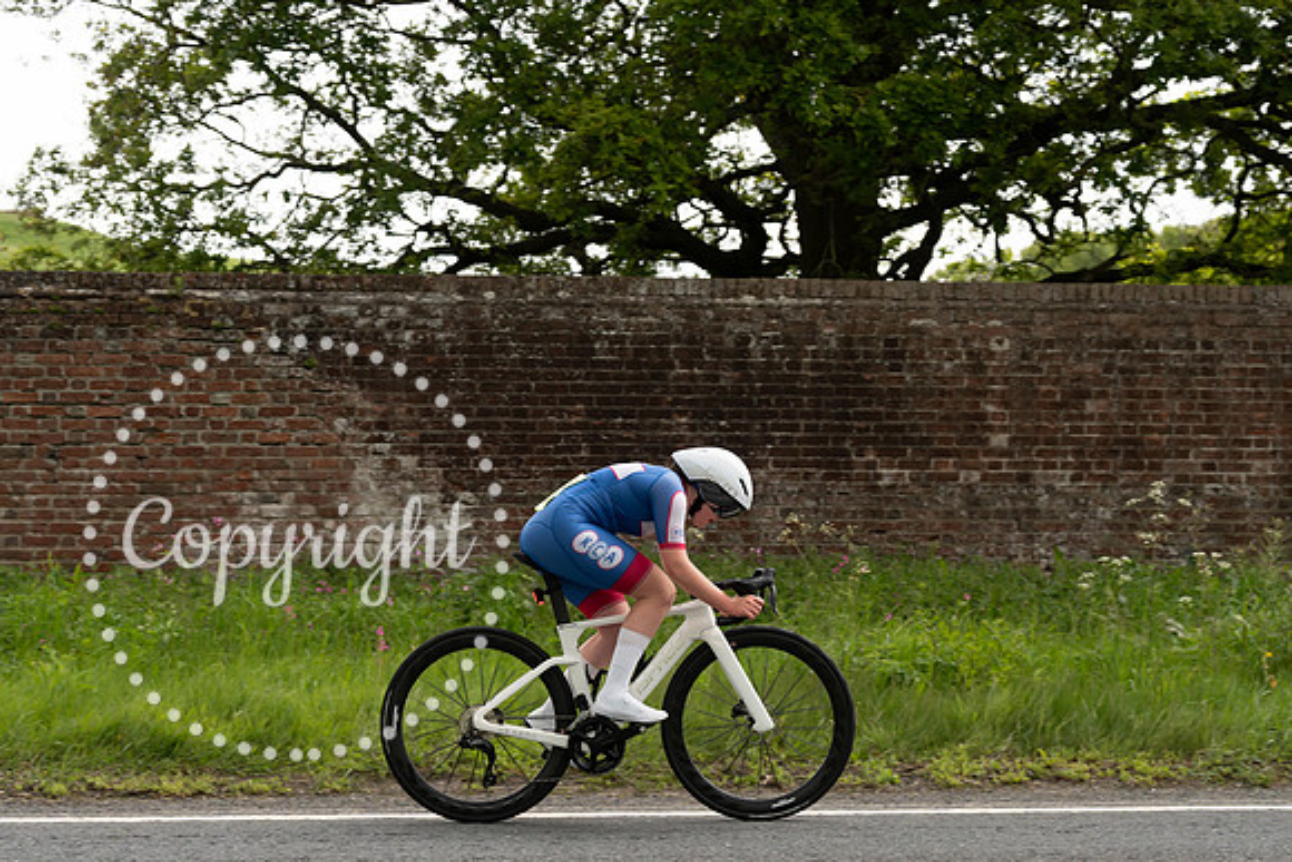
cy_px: 482
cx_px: 663
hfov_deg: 24.8
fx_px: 2932
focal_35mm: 82
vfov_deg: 16.7
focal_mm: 70
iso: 640
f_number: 4.5
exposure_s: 1/1000
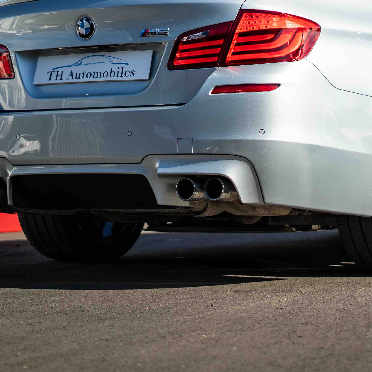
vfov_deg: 16.3
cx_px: 299
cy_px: 71
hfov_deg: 16.3
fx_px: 1289
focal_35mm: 106
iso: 100
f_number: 1.8
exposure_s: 1/3200
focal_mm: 50
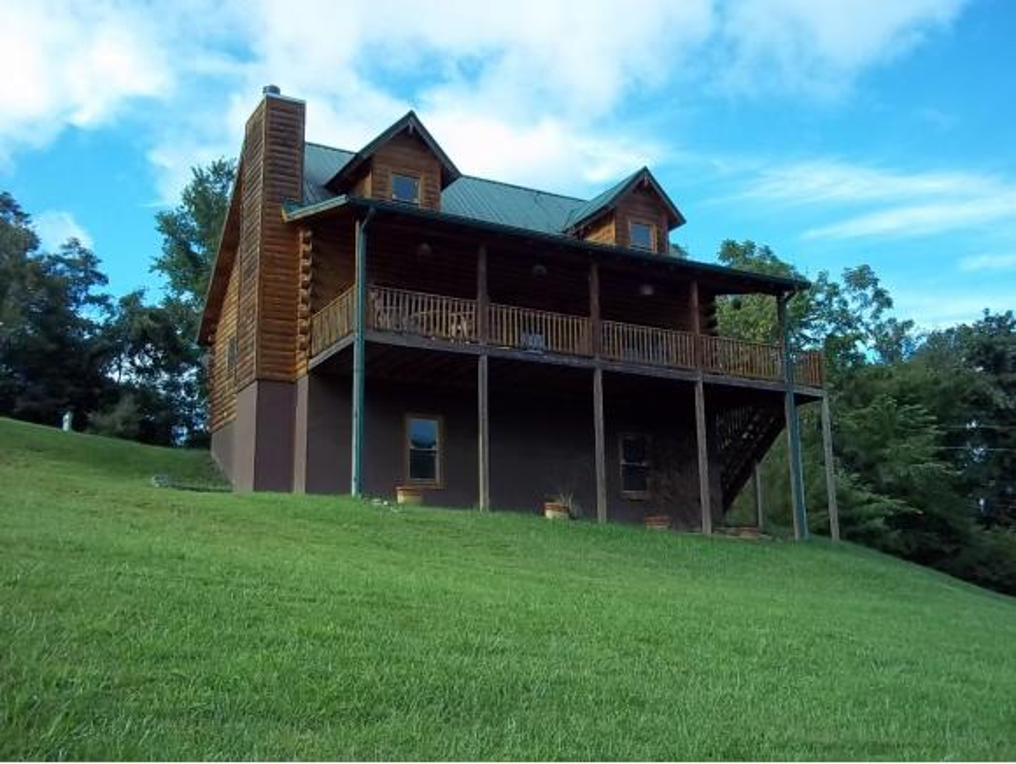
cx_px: 508
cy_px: 382
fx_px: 1057
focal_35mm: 36
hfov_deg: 51.3
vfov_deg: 39.7
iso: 80
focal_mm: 6.5
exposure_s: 1/500
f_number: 3.1
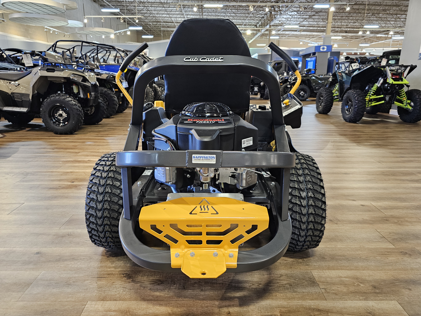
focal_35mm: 23
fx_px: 280
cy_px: 158
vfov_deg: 58.9
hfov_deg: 73.9
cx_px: 210
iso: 500
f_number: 1.7
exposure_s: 1/60
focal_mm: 6.3
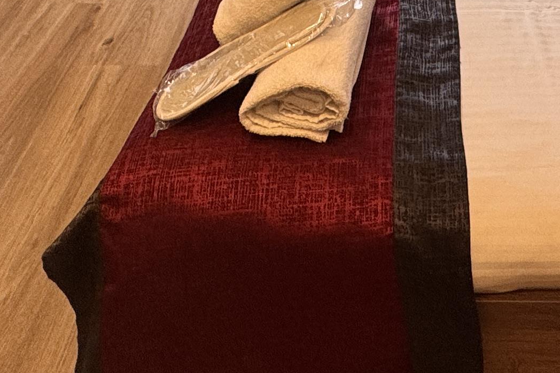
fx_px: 871
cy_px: -310
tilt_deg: -14.4
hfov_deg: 34.5
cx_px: 449
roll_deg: -1.9
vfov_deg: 18.5
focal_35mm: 56
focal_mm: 2.22
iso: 100
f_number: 2.2
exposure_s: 1/99
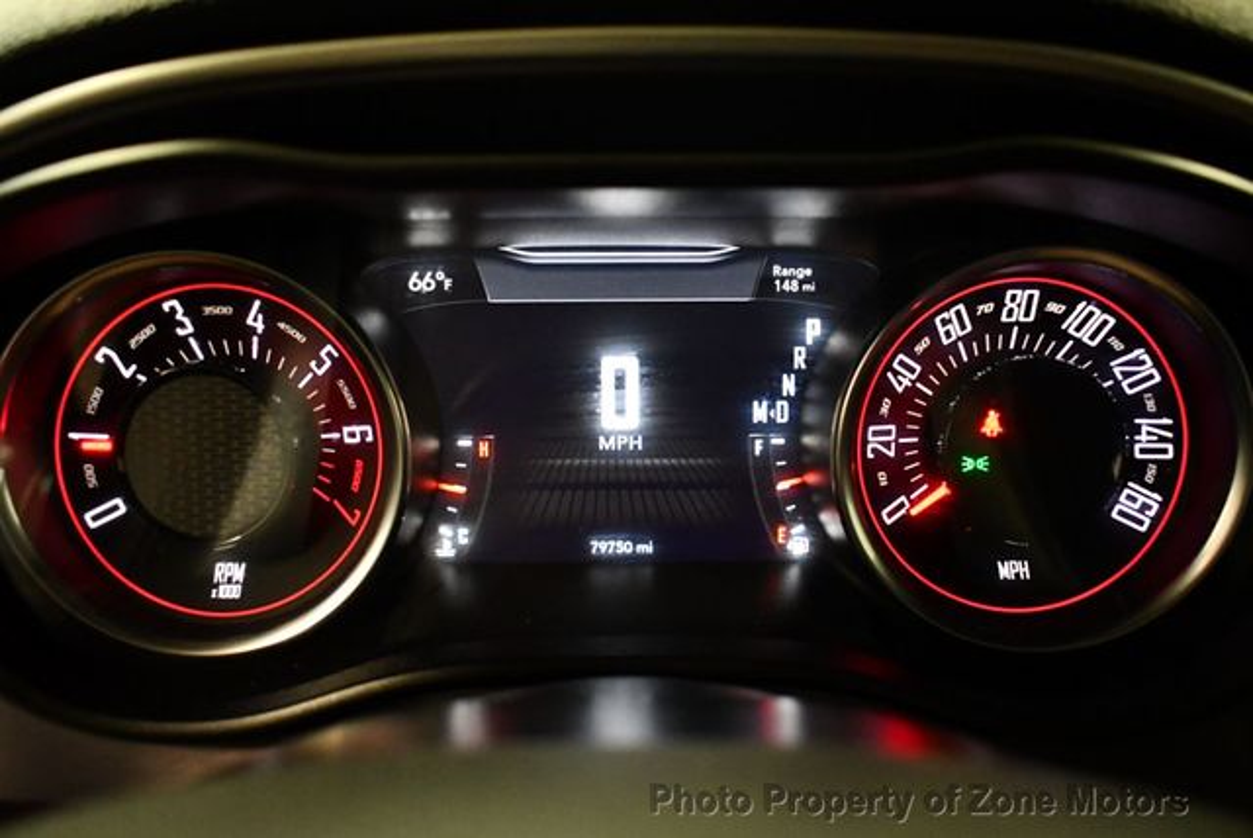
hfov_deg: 53.1
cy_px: 419
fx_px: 1254
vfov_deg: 36.9
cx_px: 626
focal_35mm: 36
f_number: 3.5
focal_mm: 18
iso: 3200
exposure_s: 1/125
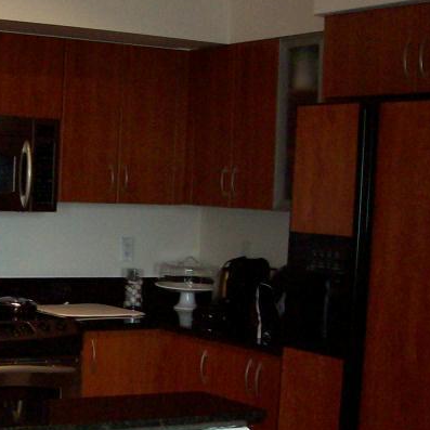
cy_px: 251
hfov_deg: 20.5
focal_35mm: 82
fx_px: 1152
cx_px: 2
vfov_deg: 21.1
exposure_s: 1/64
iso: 140
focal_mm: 6
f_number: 2.7
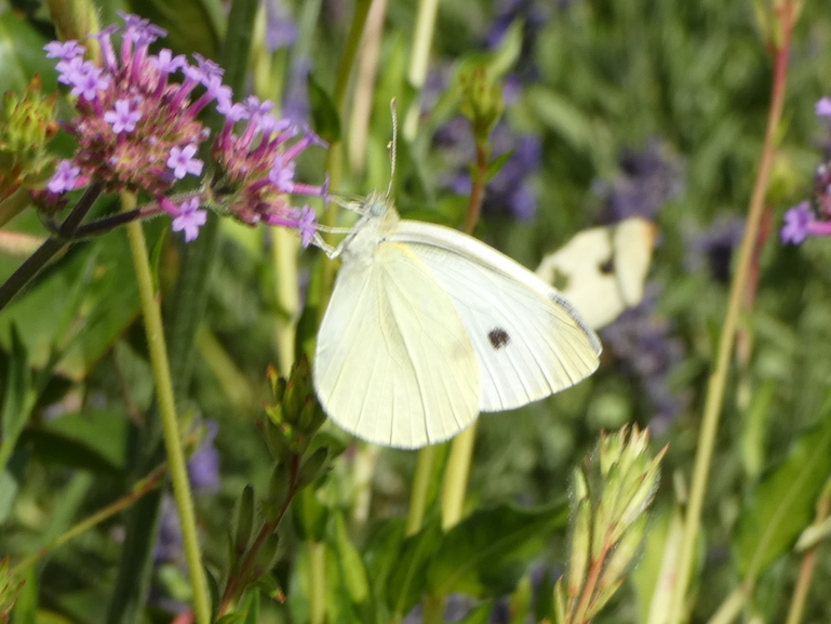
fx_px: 4874
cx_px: 392
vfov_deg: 7.3
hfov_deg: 9.7
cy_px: 327
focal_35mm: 203
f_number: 5.5
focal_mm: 32.7
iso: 80
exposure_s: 1/125
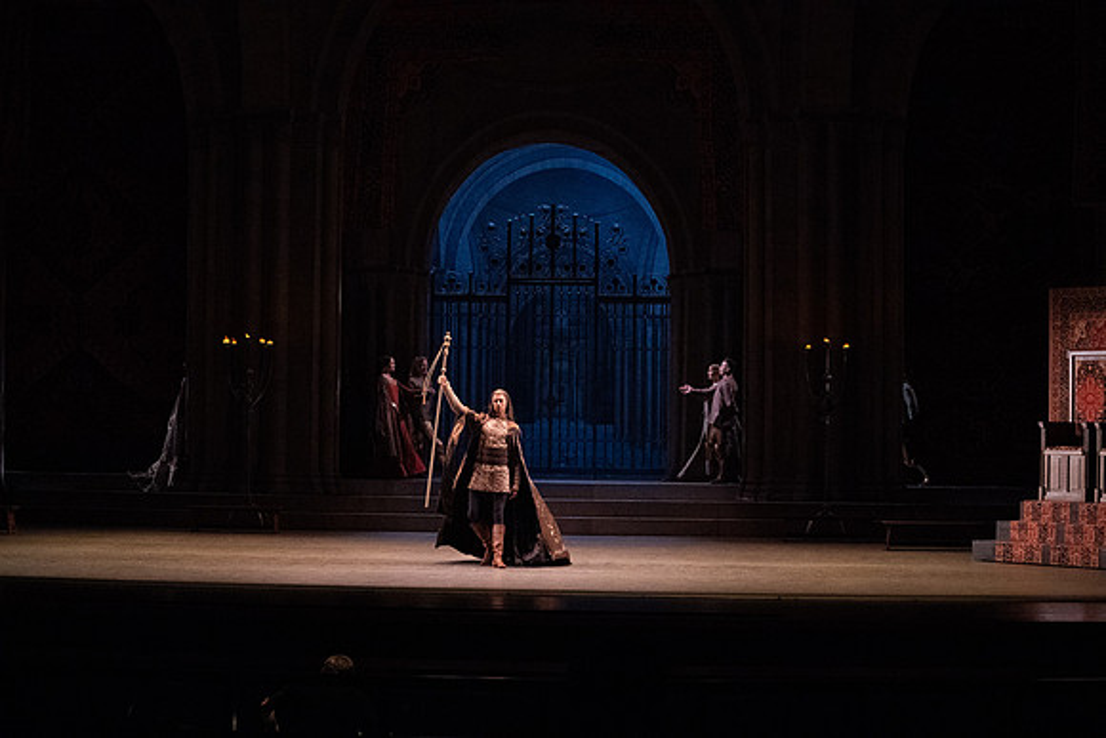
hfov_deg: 28.8
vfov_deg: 19.5
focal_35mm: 70
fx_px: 2151
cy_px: 369
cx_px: 553
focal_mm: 70
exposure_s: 1/320
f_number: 6.3
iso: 20000
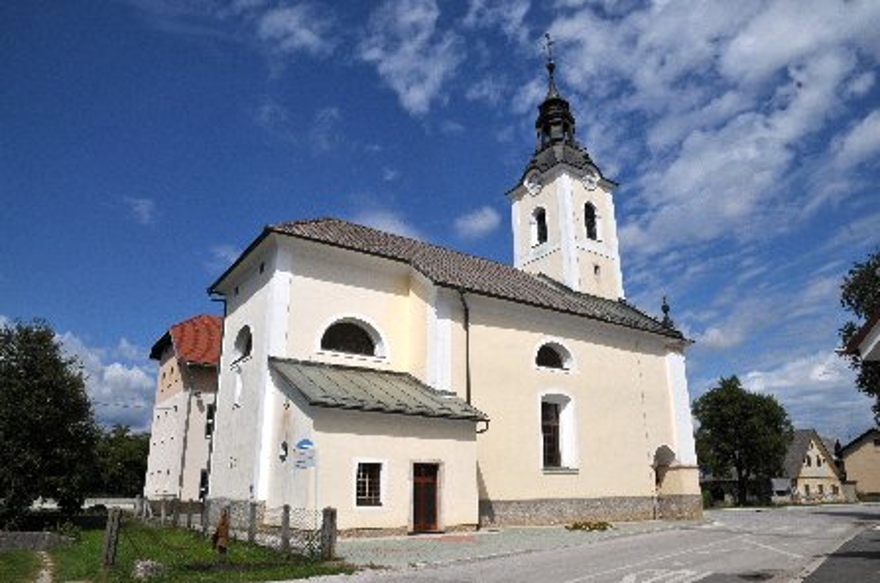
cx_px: 440
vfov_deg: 52.9
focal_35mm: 24
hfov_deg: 73.9
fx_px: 585
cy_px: 292
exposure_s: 1/1000
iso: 400
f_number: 16
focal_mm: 16
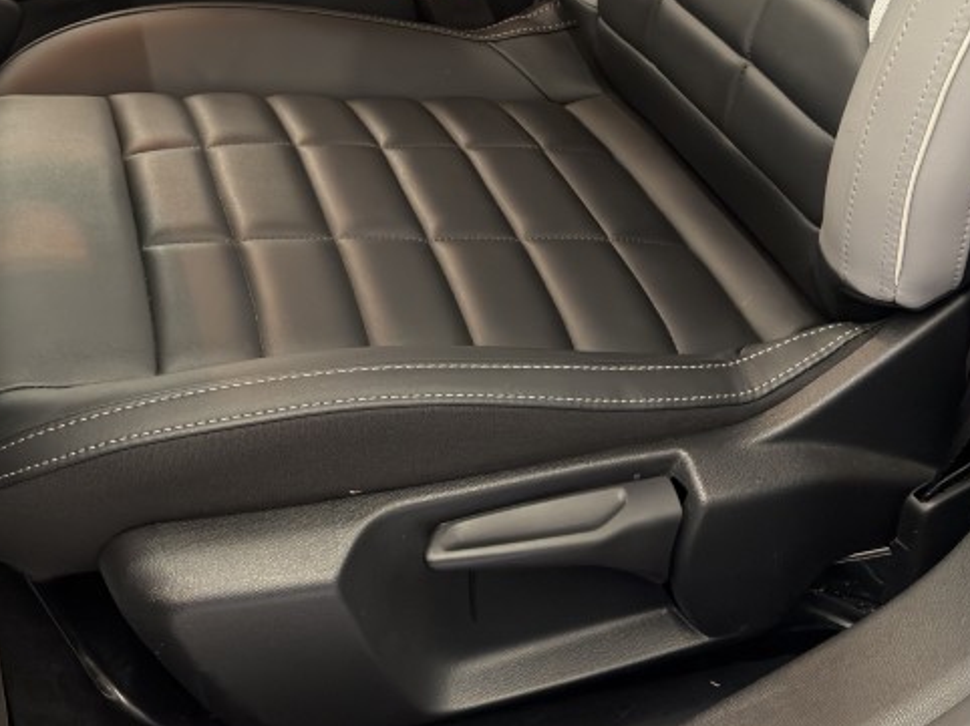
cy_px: -28
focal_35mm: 51
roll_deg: +6.7
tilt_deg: -24.2
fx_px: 1428
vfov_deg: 26.7
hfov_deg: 37.1
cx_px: 322
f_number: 1.78
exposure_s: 1/33
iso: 500
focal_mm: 6.76
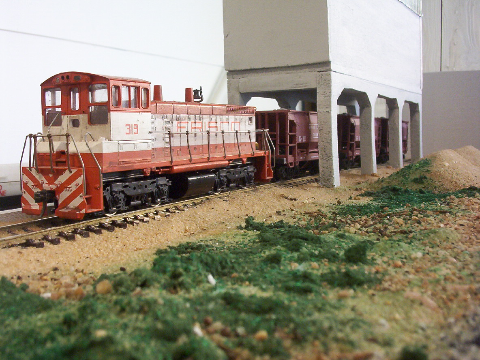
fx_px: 541
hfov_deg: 47.9
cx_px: 240
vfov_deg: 36.8
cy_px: 180
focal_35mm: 39
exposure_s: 1/13.9
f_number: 4.5
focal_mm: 6
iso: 200
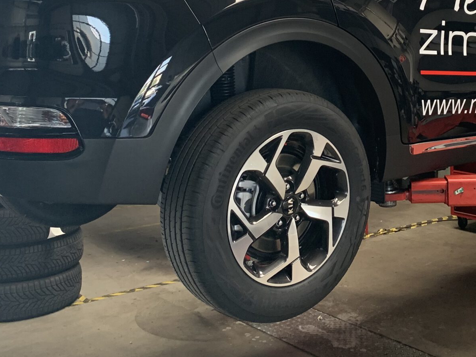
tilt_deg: +1.4
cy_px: 24
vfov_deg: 25.2
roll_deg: -0.3
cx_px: 374
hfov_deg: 33.5
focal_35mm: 56
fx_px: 770
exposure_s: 1/60
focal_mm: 4.25
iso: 125
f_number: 1.8
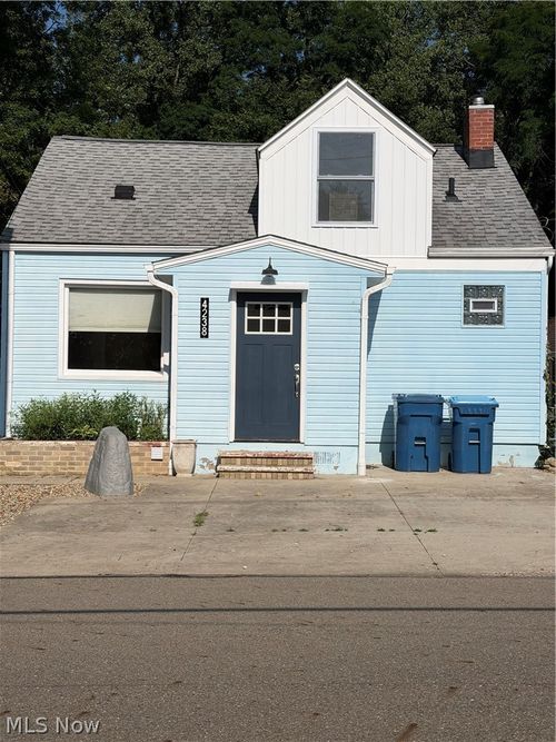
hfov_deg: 30.3
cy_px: 371
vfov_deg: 39.7
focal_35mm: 48
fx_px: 1028
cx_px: 278
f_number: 1.78
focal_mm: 6.76
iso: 64
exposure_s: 1/16129
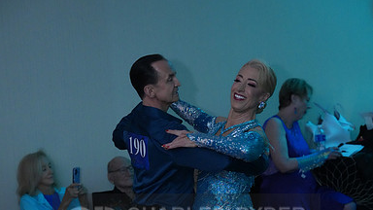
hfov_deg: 15.2
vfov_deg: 8.5
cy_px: 227
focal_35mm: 141
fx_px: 1395
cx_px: 187
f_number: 4.5
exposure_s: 1/200
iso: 8000
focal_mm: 89
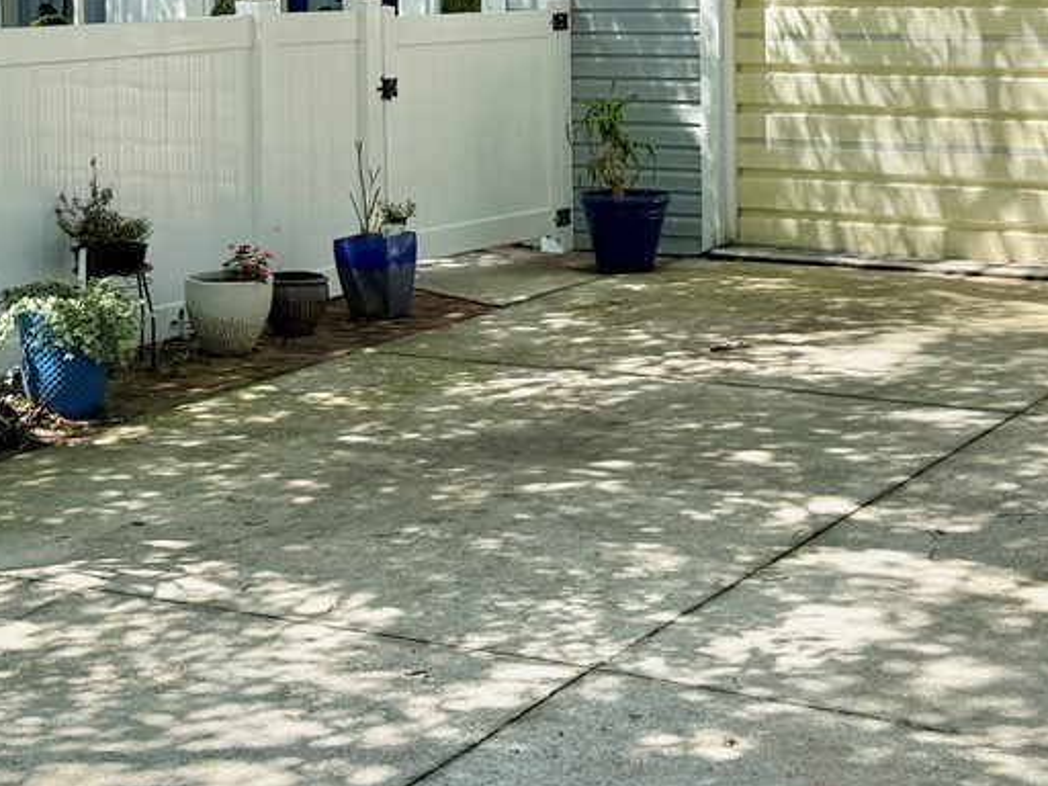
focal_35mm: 75
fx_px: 2271
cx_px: 481
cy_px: 72
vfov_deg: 19.3
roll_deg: +0.2
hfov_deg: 26.0
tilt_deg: -1.7
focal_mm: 6.76
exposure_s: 1/1618
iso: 80
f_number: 1.78
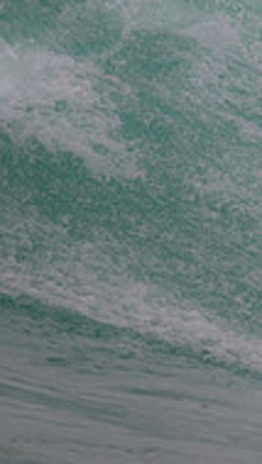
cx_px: 719
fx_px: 37685
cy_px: -10
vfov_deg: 0.7
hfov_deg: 0.4
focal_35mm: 3054
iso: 1400
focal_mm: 800
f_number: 11
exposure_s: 1/2000
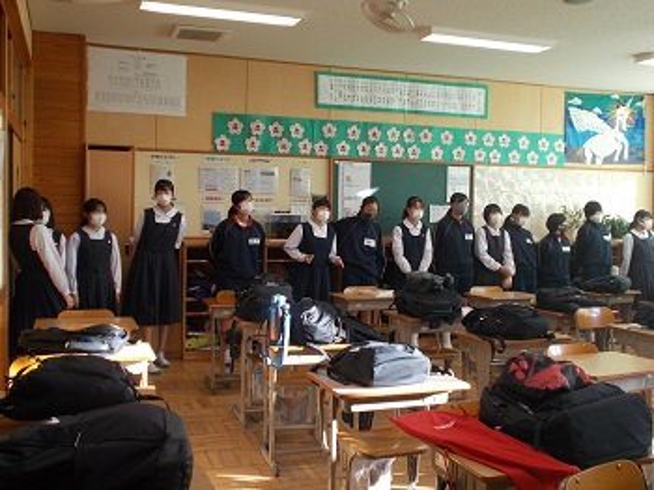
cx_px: 327
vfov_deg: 36.8
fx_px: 736
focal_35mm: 39
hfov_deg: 47.9
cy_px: 245
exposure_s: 1/30
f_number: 3.9
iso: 80
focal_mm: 6.9
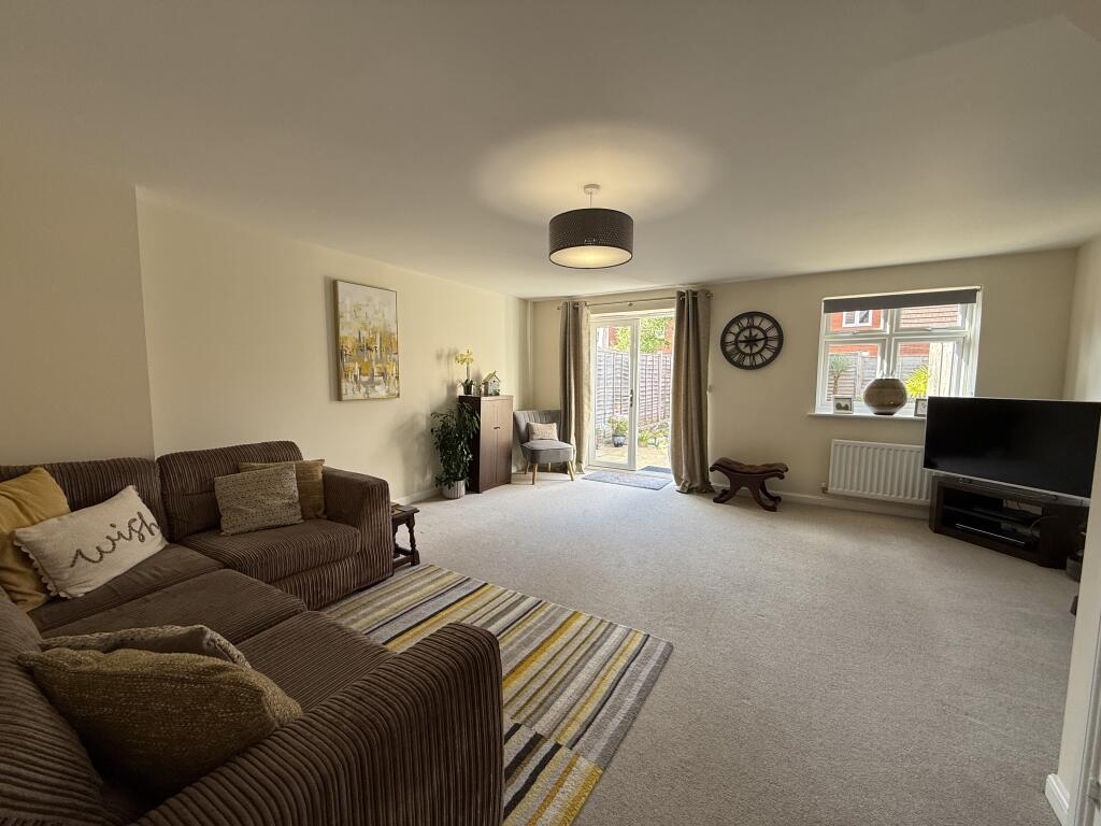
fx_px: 445
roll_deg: +0.2
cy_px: 413
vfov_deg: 85.7
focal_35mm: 14
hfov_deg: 102.1
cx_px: 550
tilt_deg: -4.6
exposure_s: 1/99
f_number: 2.2
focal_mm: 2.22
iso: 80
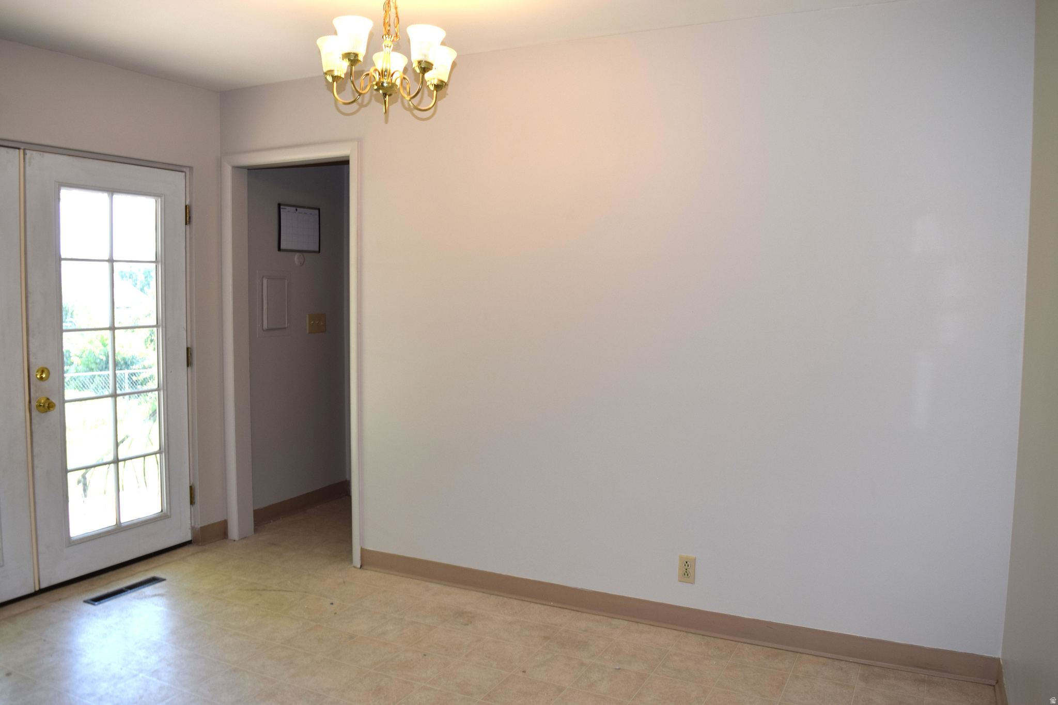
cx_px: 529
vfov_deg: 47.9
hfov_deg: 67.4
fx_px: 793
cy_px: 352
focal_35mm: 27
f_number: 5.6
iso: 200
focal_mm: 18
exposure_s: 1/125
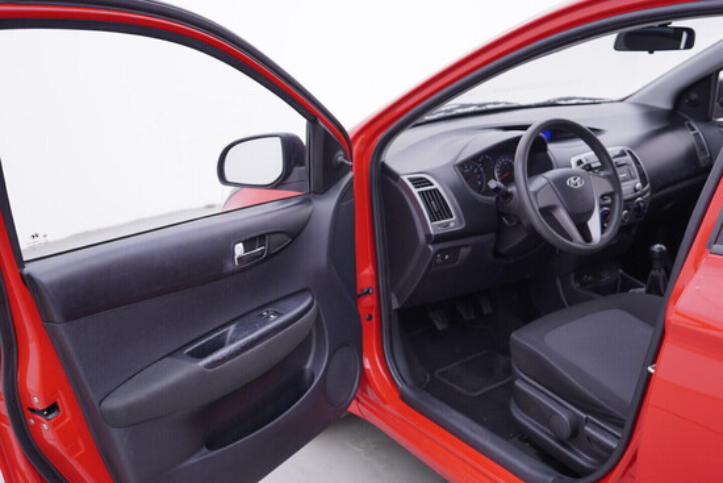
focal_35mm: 36
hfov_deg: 53.1
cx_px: 362
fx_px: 723
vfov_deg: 36.9
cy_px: 242
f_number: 3.2
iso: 125
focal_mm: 24
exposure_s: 1/50
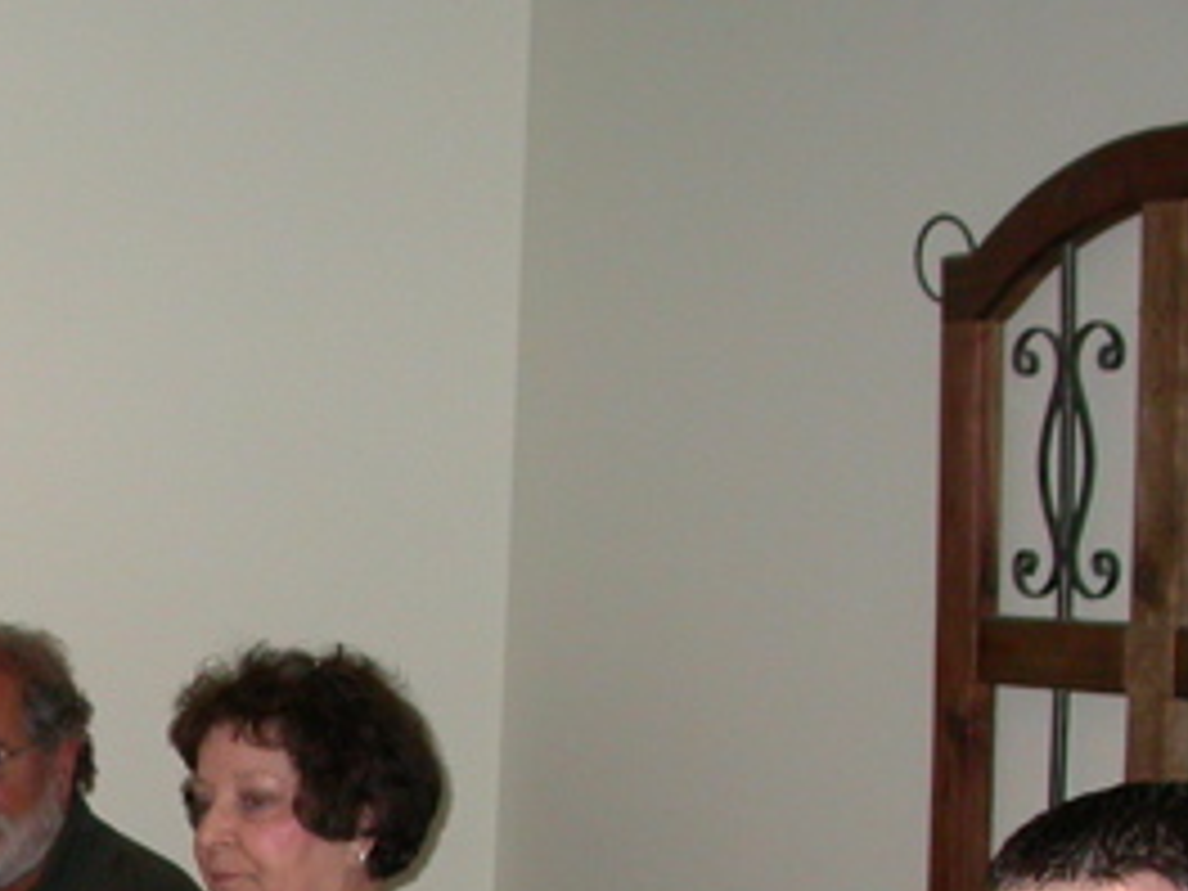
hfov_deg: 18.6
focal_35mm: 102
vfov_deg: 14.1
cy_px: 1026
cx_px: -99
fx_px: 3501
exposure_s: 1/60
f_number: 2.7
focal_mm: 8.7
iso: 200
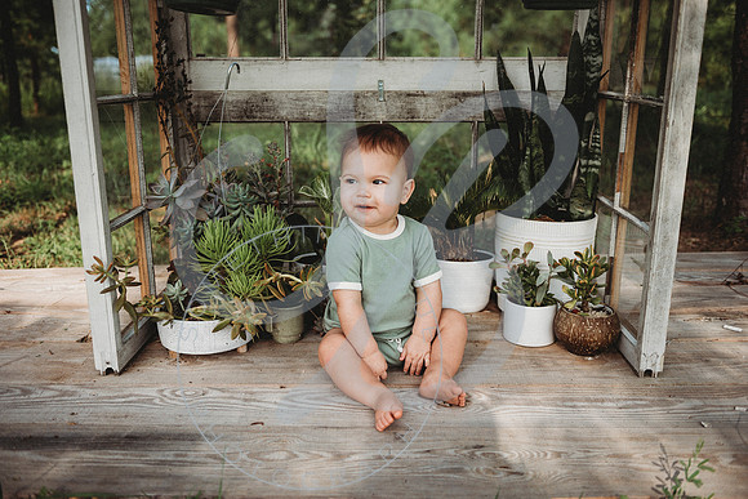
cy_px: 250
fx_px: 669
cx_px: 373
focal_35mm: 32
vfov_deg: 40.9
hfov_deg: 58.4
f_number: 2.8
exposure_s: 1/640
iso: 100
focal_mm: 32
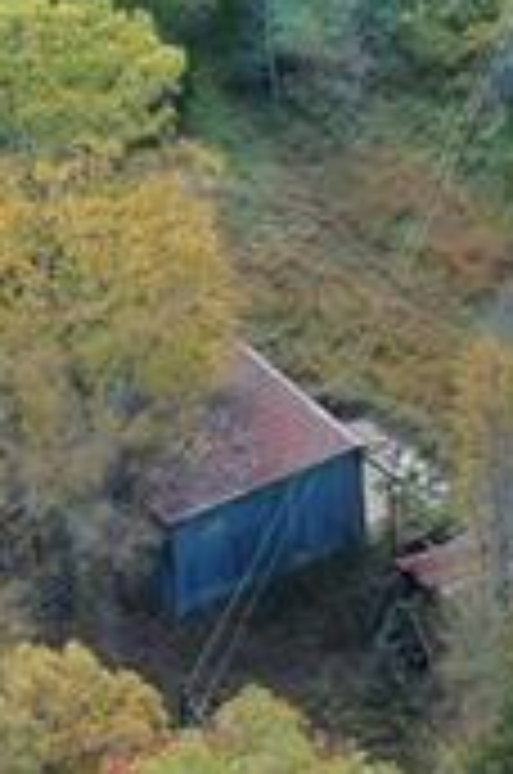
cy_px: -482
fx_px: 3584
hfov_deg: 8.0
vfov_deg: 11.7
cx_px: 756
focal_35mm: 167
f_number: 3.5
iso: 100
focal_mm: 10.26
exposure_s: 1/80
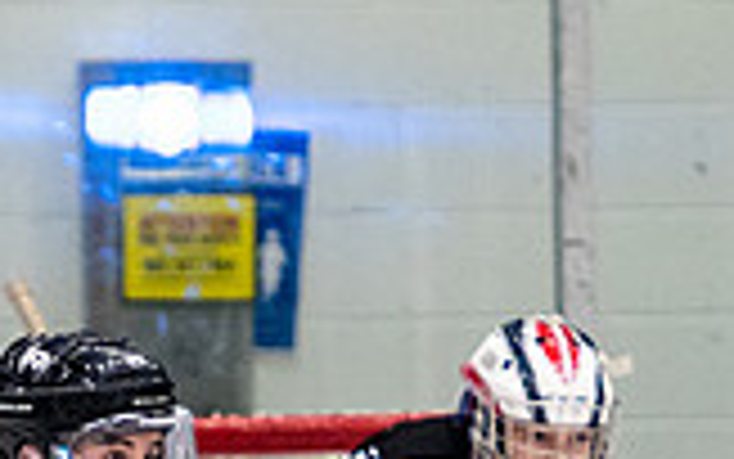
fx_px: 25214
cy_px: 573
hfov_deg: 1.7
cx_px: 18
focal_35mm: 1260
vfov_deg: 1.0
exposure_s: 1/640
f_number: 2.8
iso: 1800
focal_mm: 175
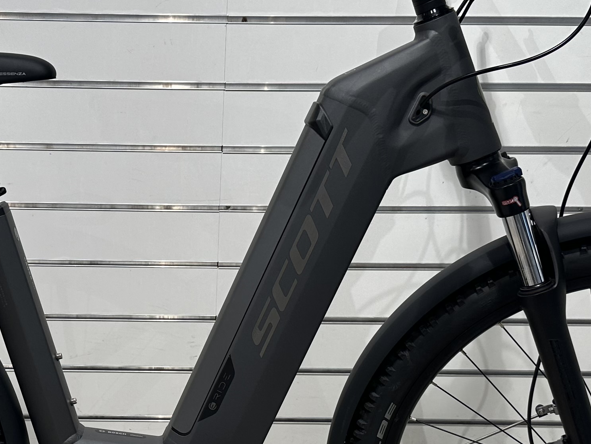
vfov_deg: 22.2
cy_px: 368
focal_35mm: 65
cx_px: 166
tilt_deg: -25.2
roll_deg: +0.0
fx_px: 1110
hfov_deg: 29.5
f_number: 1.78
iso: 50
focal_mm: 6.86
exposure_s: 1/108
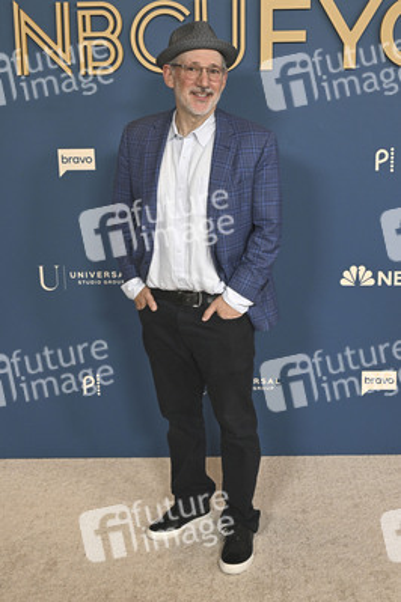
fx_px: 787
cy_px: 301
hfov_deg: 28.6
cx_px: 200
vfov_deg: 41.9
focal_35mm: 47
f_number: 5.6
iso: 2000
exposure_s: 1/320
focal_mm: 47
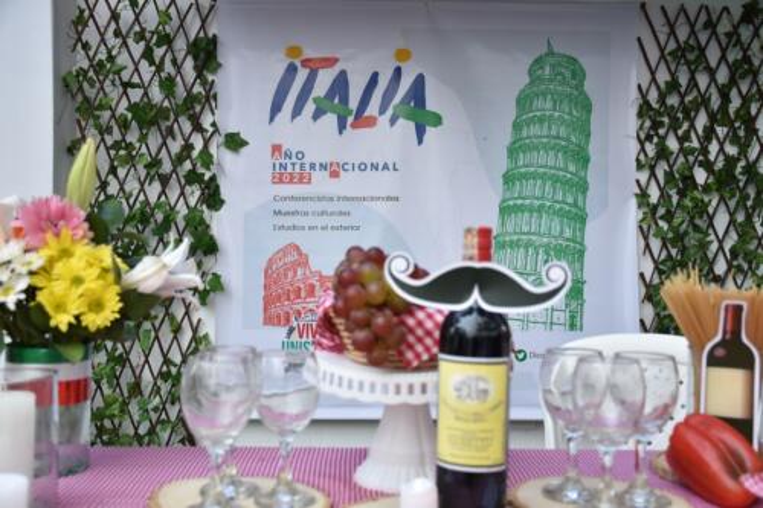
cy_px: 254
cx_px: 382
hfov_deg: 49.6
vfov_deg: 34.2
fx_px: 826
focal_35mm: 39
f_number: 3.8
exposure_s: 1/640
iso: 250
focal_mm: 26
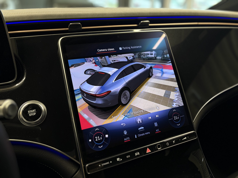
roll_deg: -0.9
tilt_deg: -25.9
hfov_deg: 67.3
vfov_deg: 53.1
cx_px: 119
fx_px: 179
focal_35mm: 26
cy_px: 89
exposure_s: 1/60
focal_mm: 5.96
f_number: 1.6
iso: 100
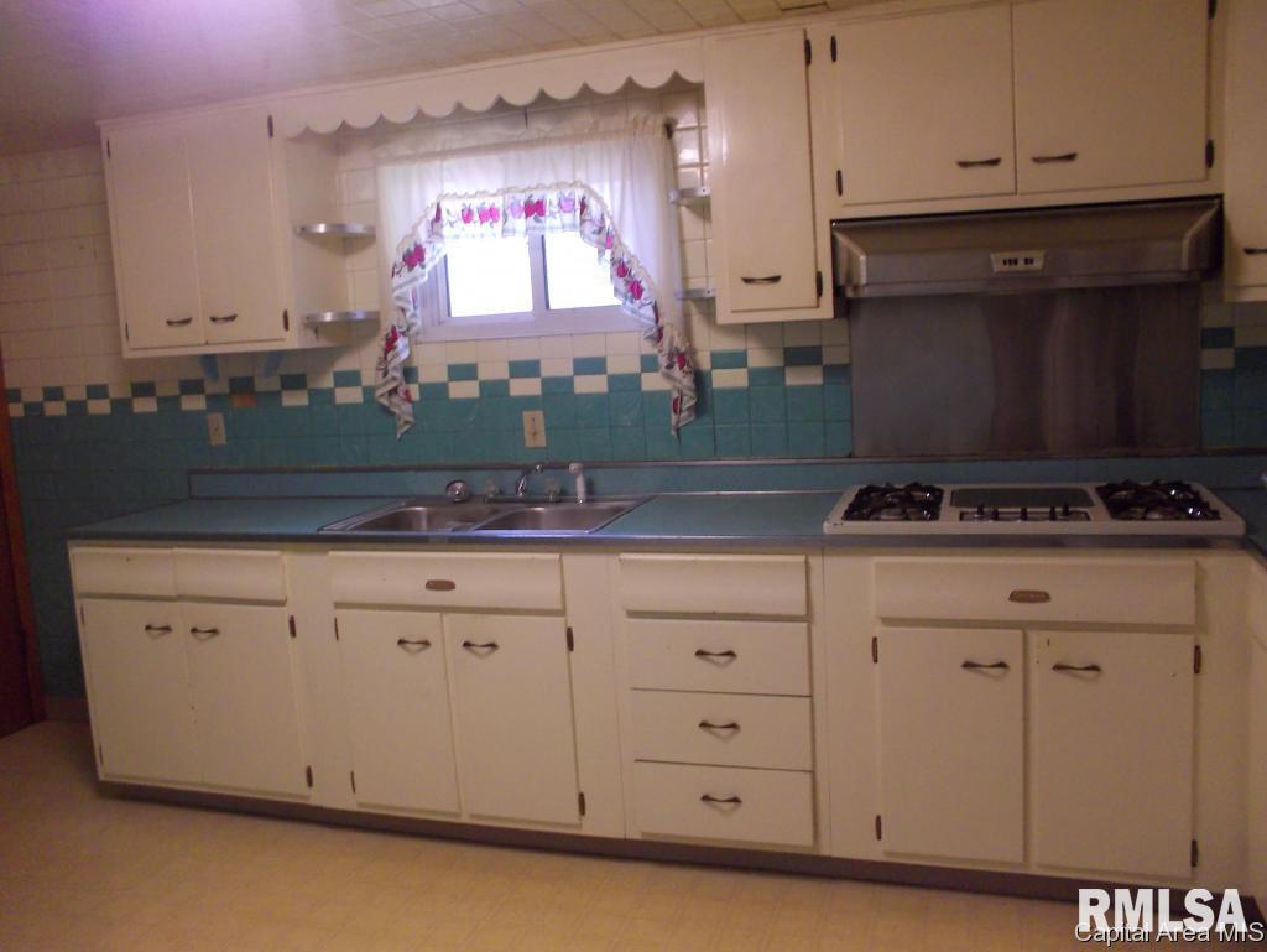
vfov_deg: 48.3
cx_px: 634
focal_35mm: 29
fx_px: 1062
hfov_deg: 61.6
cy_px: 476
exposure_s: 1/25
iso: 200
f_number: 3.3
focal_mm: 4.1
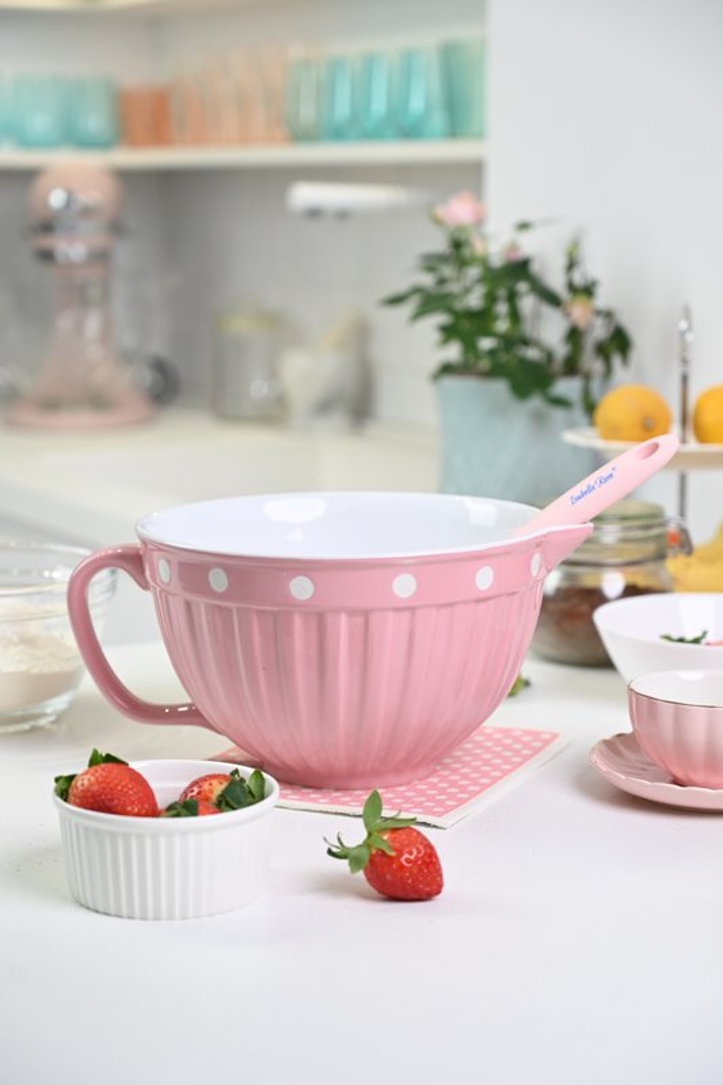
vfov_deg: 28.8
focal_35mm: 70
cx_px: 362
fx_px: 2109
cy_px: 542
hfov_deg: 19.4
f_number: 4.5
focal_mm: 70
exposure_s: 1/100
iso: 400
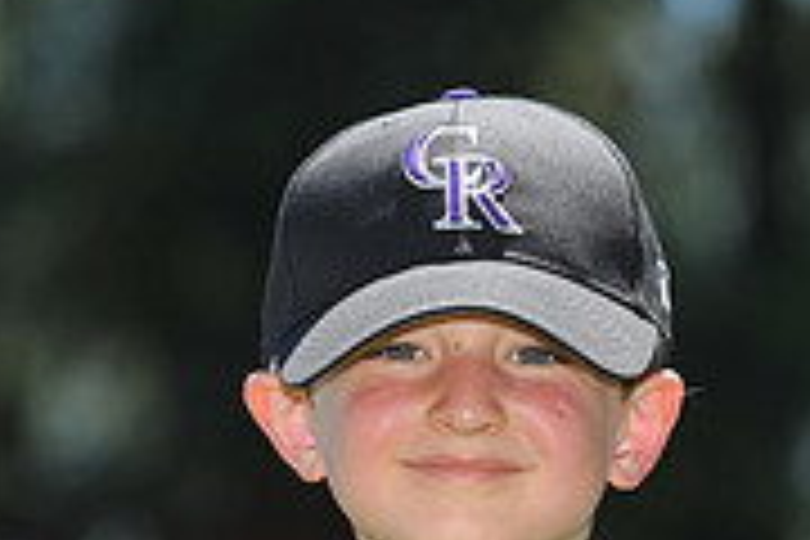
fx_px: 8707
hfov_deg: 5.3
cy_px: 693
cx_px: 621
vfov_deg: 3.5
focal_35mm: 387
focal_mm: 120
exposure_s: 1/1250
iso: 200
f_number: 4
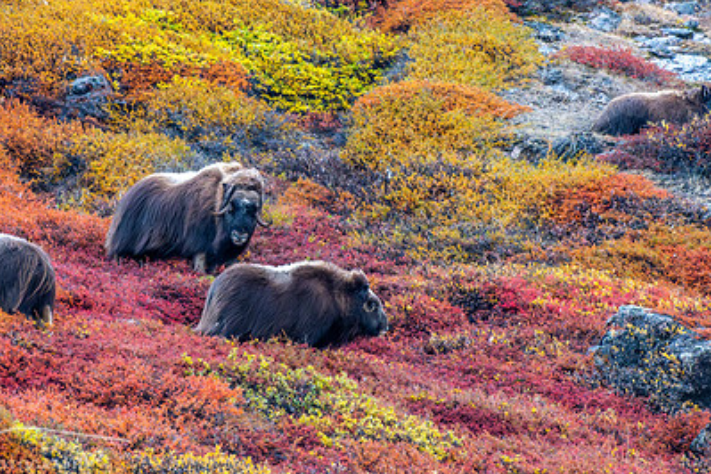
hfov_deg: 2.6
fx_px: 15799
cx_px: 264
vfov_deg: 1.7
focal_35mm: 800
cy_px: 200
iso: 20000
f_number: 9
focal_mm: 550
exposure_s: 1/160
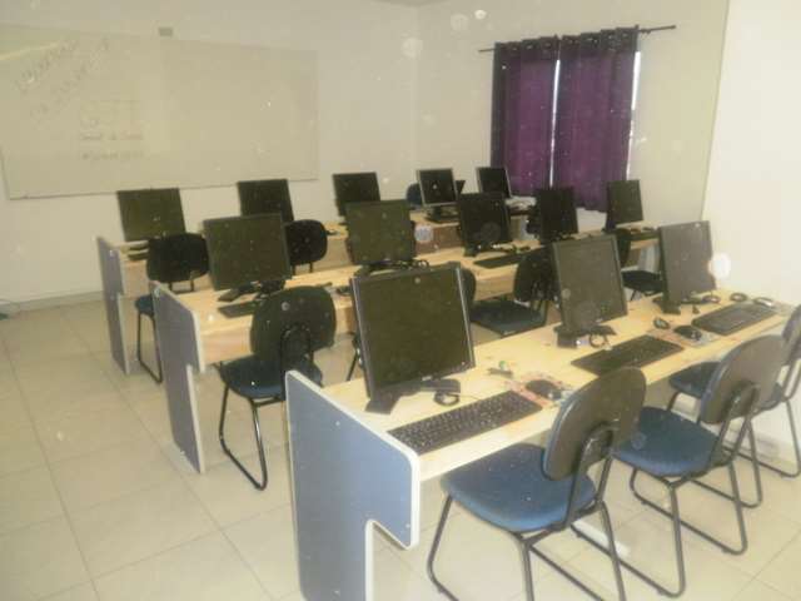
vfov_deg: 53.1
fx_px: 602
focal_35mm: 26
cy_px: 300
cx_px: 400
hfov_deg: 67.3
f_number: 2.6
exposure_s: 1/25
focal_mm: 4.65
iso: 250
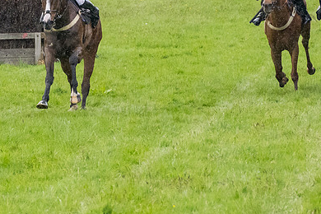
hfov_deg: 4.6
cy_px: 70
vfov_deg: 3.1
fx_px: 3977
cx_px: 178
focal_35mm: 446
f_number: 4
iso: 2000
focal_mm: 102
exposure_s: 1/1000
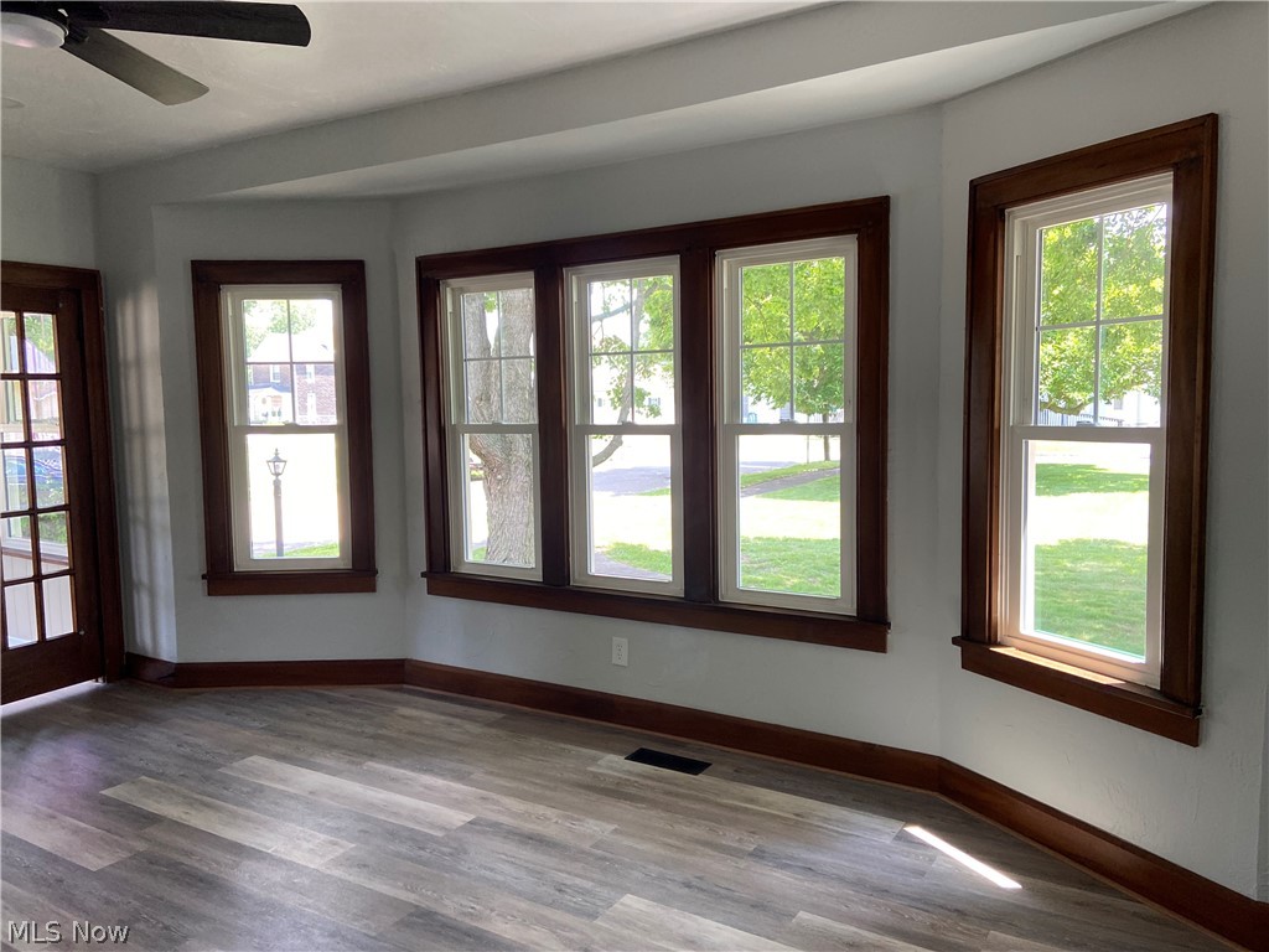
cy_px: 476
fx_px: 953
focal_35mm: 26
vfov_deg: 53.1
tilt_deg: -3.1
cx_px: 634
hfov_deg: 67.3
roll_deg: +0.8
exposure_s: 1/121
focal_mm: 4.25
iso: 125
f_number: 1.8
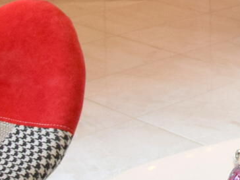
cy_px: -153
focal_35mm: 95
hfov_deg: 15.4
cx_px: 512
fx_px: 659
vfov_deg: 13.7
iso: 400
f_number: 5
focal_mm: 10
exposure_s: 1/100
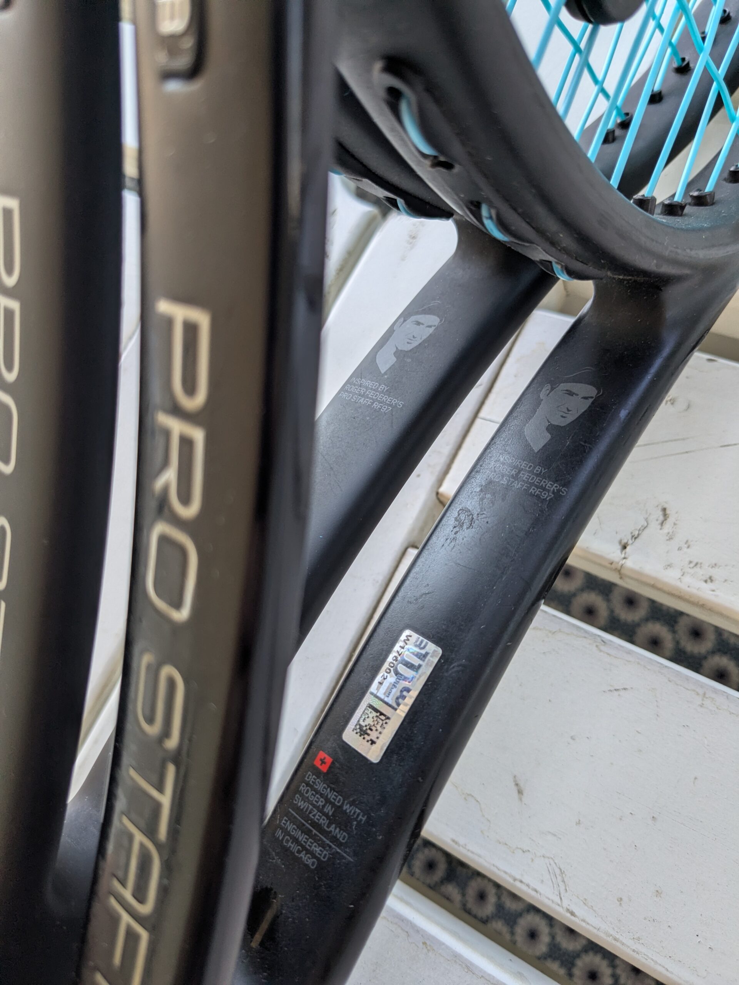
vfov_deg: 65.3
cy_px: 492
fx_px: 769
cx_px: 370
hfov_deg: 51.4
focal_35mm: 27
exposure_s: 1/278
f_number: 1.73
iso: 57
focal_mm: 4.38
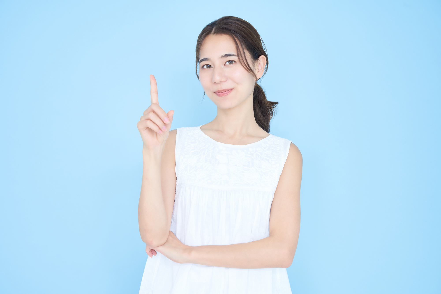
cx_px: 220
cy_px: 147
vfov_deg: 27.0
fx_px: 612
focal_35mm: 50
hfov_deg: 39.6
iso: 200
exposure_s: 1/160
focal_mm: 50
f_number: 8
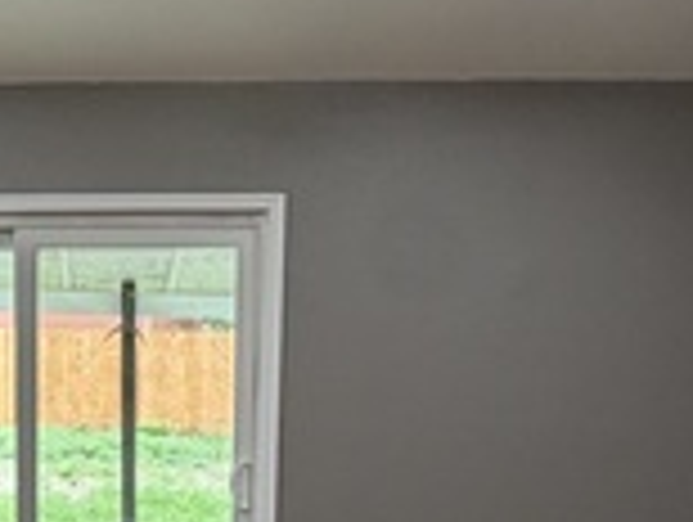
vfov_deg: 24.3
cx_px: 63
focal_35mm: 58
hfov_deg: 31.5
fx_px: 1163
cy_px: 508
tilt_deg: -7.6
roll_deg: -0.1
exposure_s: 1/120
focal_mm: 2.22
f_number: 2.2
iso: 200
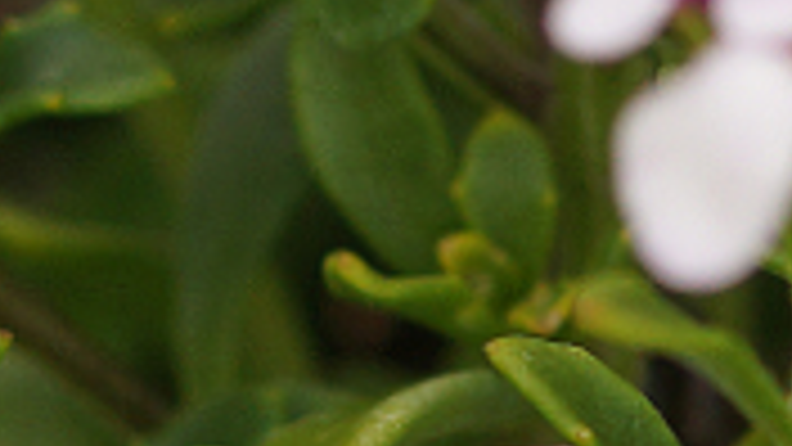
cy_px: -554
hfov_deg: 2.0
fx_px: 22513
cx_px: 500
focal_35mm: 1072
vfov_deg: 1.1
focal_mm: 100
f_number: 4.5
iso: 250
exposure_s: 1/160
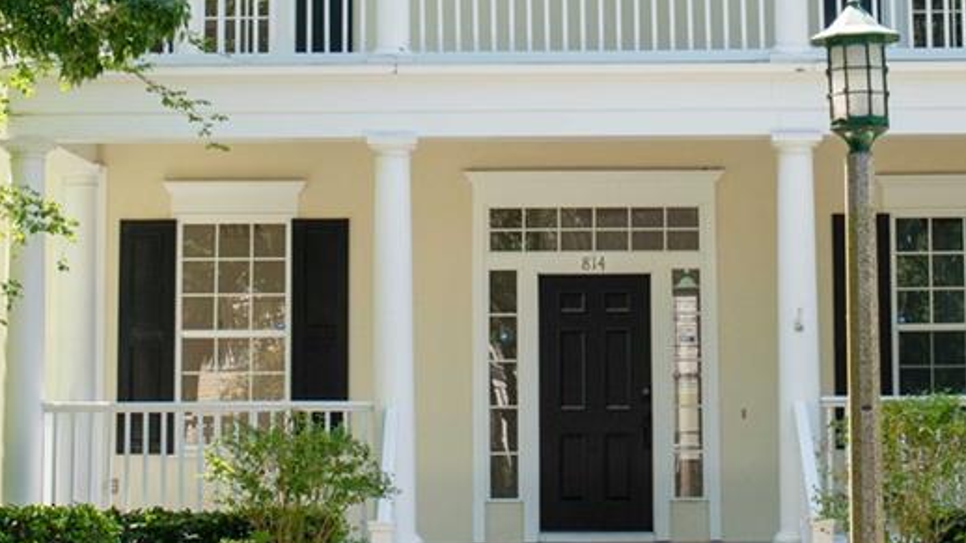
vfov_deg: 11.0
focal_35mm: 110
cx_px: 621
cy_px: 93
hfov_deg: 19.4
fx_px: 2817
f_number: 6.3
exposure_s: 1/200
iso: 200
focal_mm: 34
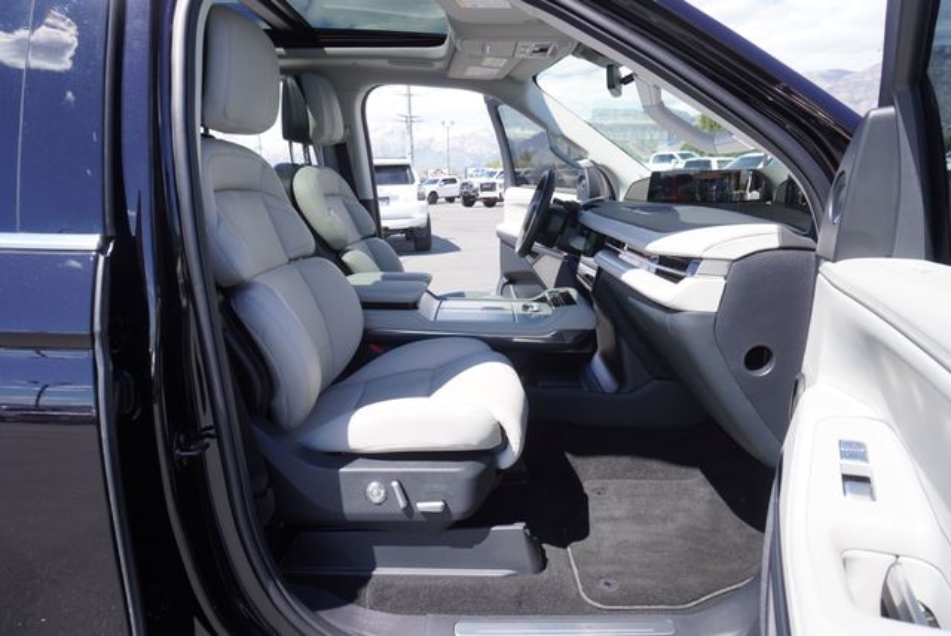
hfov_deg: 73.7
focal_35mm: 24
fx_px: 635
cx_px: 476
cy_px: 318
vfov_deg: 53.2
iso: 100
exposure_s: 1/160
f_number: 6.3
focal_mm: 16
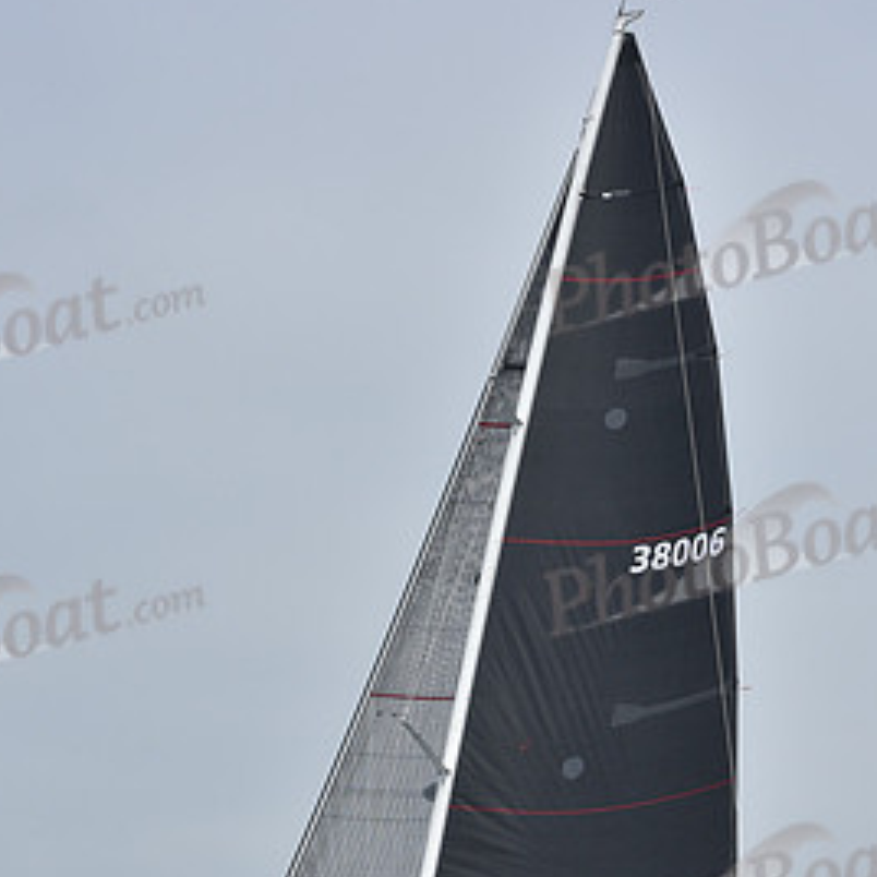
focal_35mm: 129
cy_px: 769
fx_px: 3698
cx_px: 375
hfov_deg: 13.5
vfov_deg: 13.4
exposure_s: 1/800
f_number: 11
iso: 250
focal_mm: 70
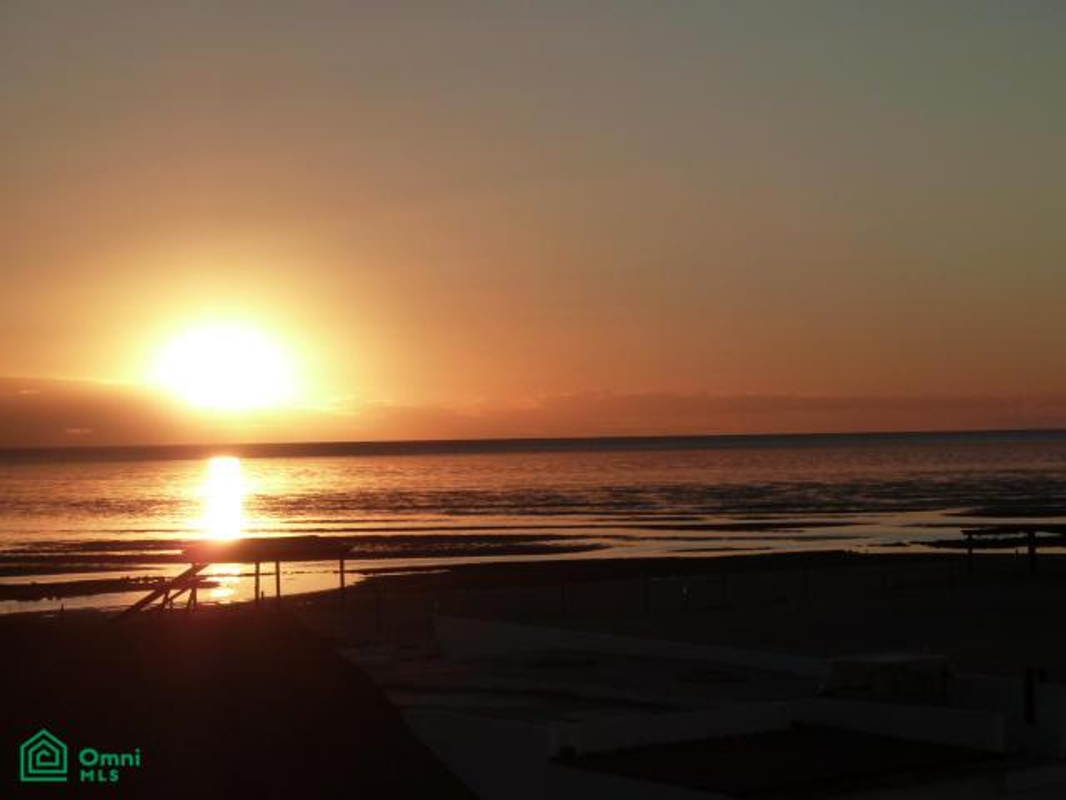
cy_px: 400
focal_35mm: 96
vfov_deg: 15.4
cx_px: 533
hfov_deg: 20.4
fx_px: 2956
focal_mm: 15.8
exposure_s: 1/1000
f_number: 5.6
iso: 125
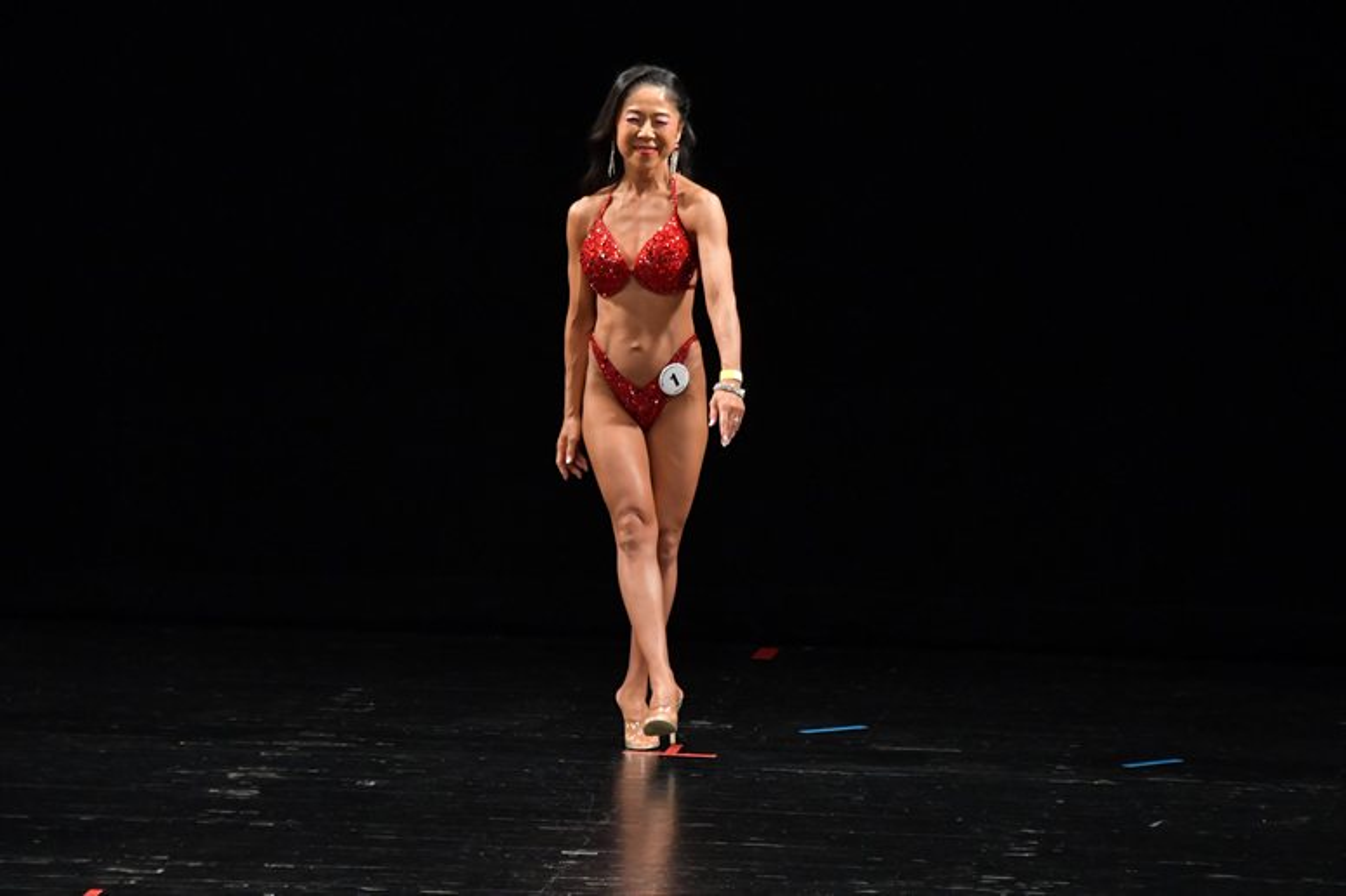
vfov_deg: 4.6
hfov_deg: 6.9
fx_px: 11211
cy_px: 448
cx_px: 673
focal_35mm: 300
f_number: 5.6
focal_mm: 200
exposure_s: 1/400
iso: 3200
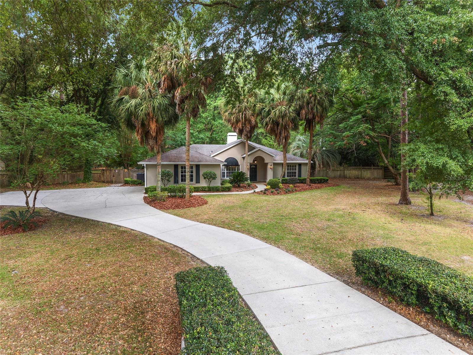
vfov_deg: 56.8
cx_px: 236
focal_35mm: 24
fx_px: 328
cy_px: 178
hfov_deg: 71.6
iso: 110
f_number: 1.8
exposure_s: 1/180
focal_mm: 8.67
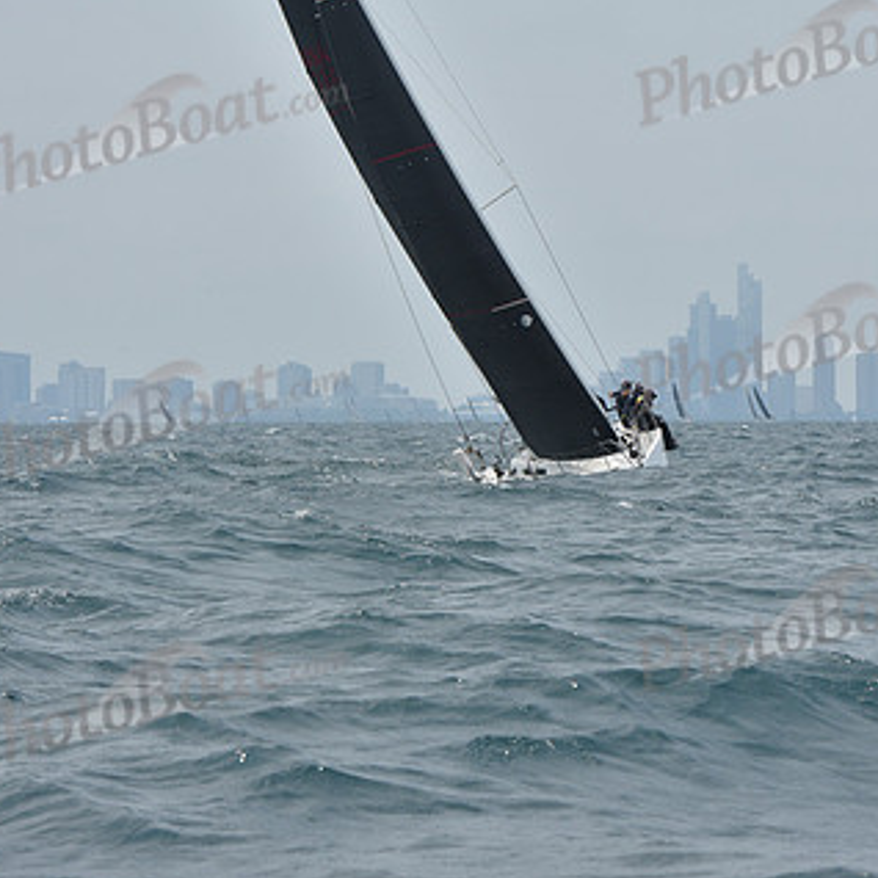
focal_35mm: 248
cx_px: 493
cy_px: 237
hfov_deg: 7.1
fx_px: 7117
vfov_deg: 7.1
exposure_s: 1/800
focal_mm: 160
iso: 250
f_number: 11
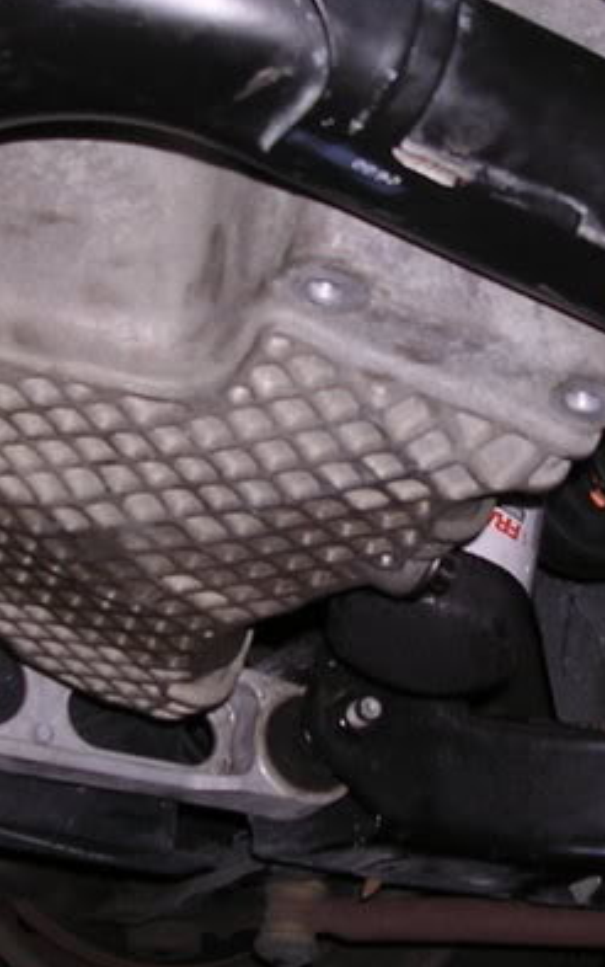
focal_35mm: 82
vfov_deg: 25.2
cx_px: 352
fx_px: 2161
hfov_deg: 15.9
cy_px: 431
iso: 100
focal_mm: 5.8
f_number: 2.8
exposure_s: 1/60.1
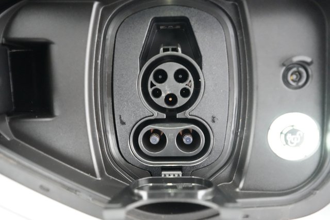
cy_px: 110
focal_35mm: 24
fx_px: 220
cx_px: 165
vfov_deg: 53.1
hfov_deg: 73.8
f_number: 2.8
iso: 12800
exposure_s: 1/30
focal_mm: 24
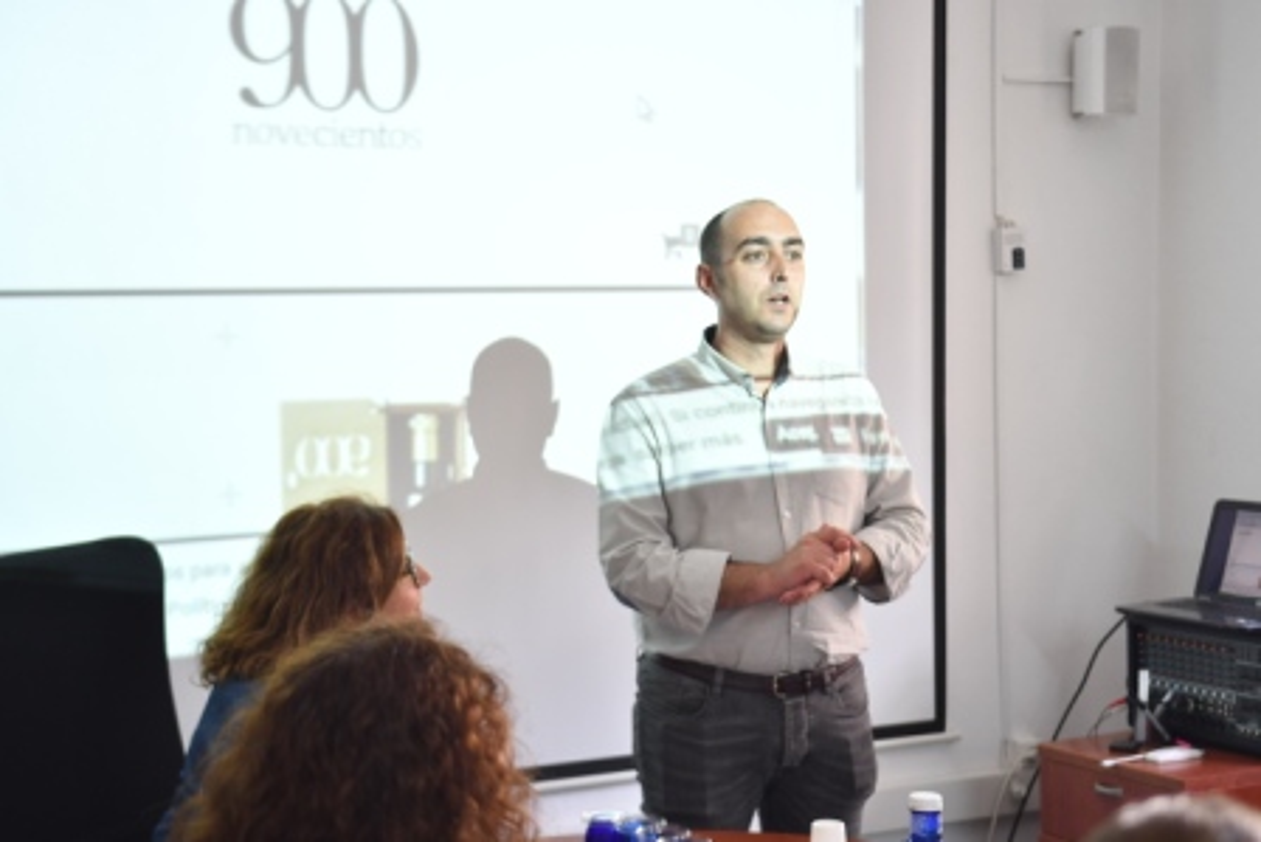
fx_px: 2102
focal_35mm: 60
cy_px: 421
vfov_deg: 22.6
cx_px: 630
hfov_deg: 33.4
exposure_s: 1/60
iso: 640
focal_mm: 40
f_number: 2.8
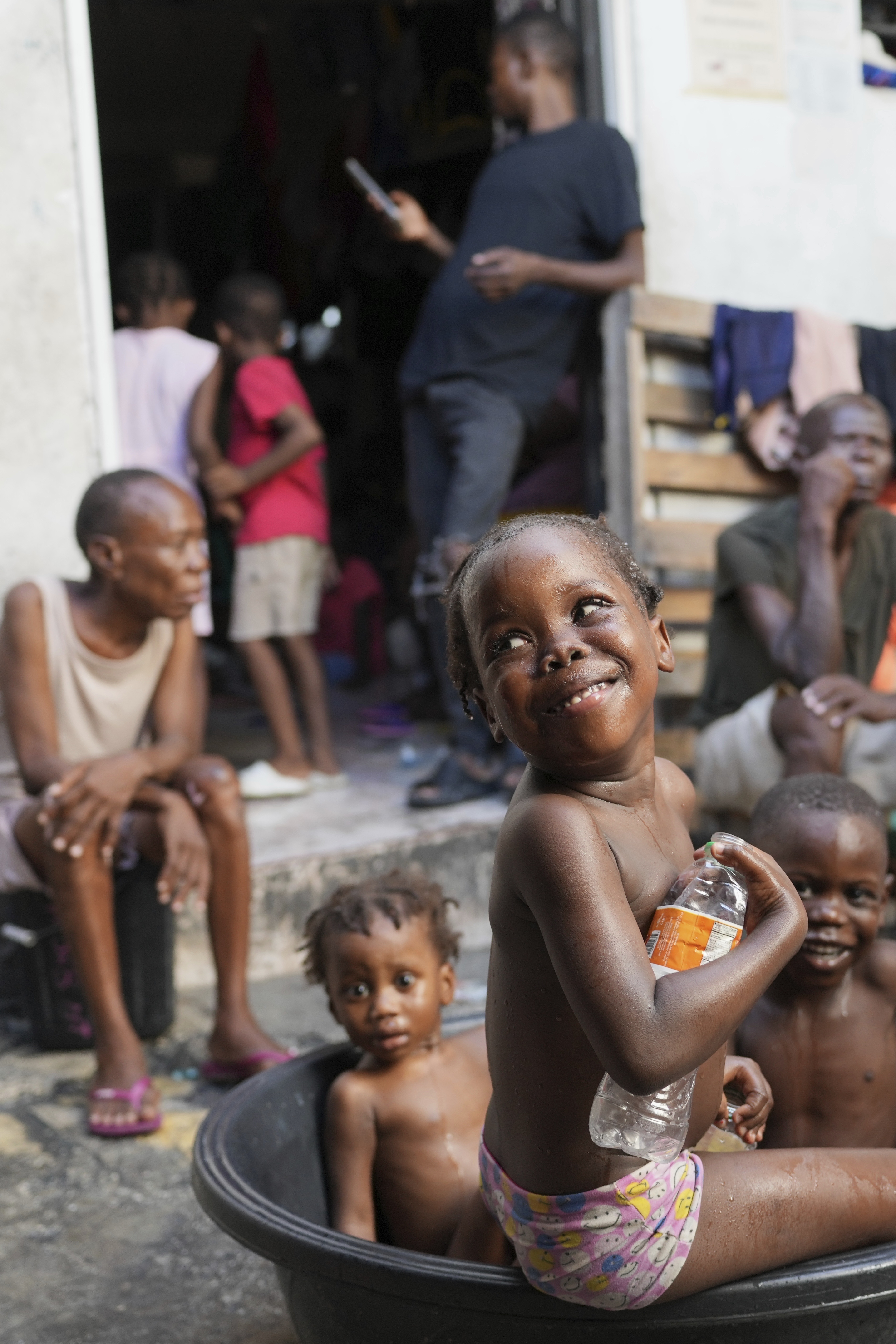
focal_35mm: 52
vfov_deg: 38.2
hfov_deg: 25.9
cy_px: 661
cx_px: 570
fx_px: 1941
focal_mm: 34
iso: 400
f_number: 2.8
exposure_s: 1/200
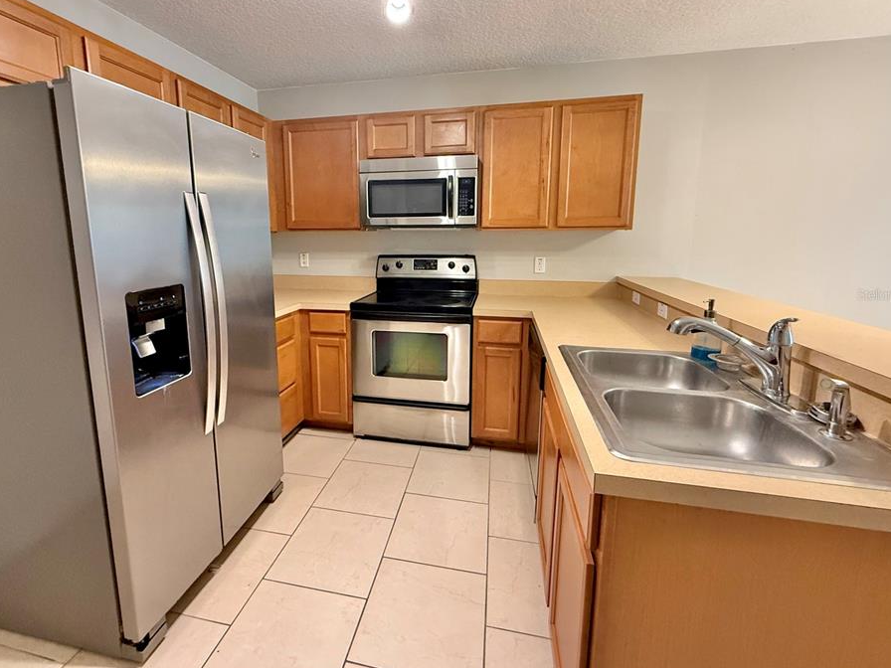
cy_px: 294
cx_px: 409
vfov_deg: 77.8
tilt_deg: -8.4
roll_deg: +0.7
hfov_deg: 94.3
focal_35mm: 16
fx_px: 412
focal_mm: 2.22
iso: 500
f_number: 2.2
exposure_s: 1/60
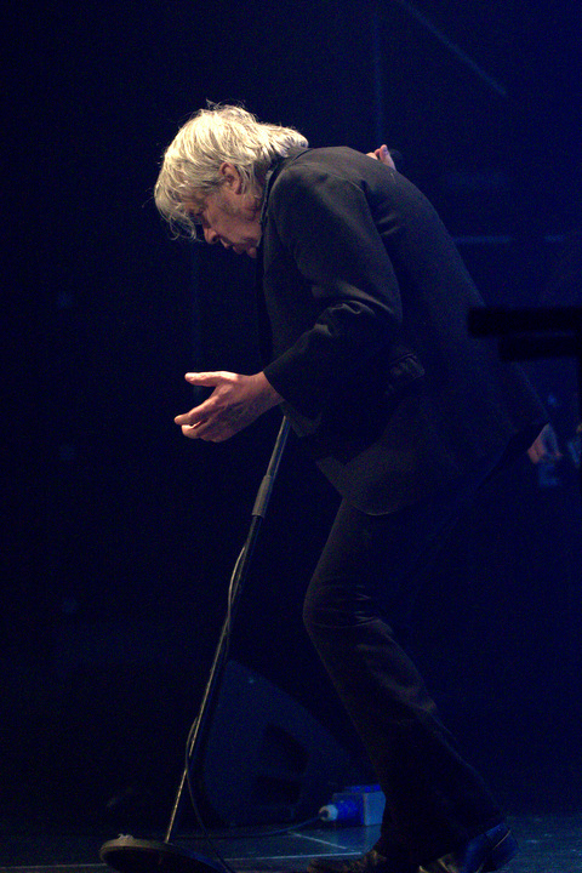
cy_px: 436
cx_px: 291
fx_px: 2546
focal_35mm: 105
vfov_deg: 19.5
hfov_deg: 13.0
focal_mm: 70
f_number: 2.8
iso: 3200
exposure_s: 1/400
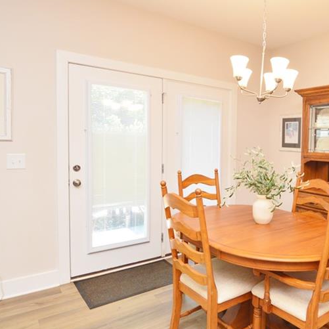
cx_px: 259
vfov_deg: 60.9
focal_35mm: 26
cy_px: 160
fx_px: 280
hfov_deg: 56.9
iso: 280
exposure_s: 1/50
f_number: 5
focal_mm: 10
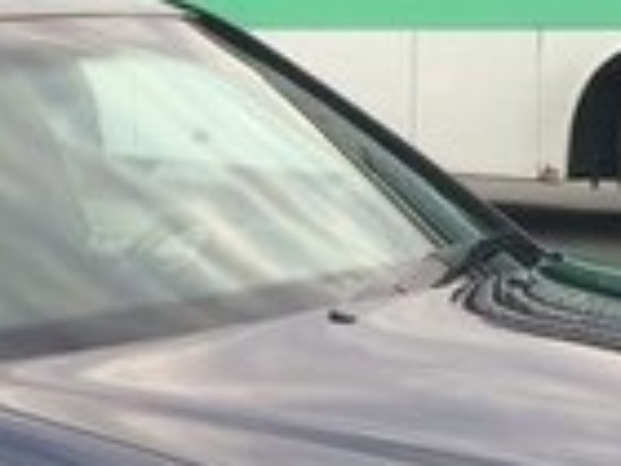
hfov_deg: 14.1
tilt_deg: -14.3
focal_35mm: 137
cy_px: 548
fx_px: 2458
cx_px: -31
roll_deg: +3.7
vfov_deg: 10.7
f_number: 2.2
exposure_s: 1/339
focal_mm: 4.15
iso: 32
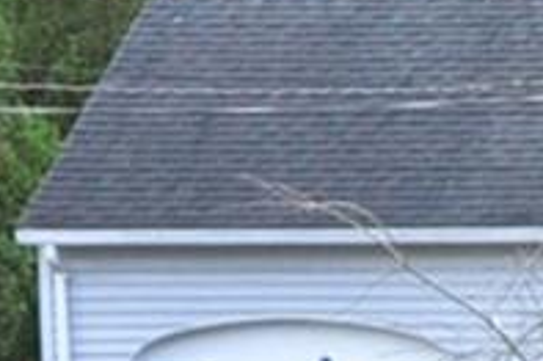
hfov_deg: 10.9
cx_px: 1342
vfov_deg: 8.8
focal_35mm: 156
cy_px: 236
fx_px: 2351
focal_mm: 20
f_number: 8
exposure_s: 1/200
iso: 800
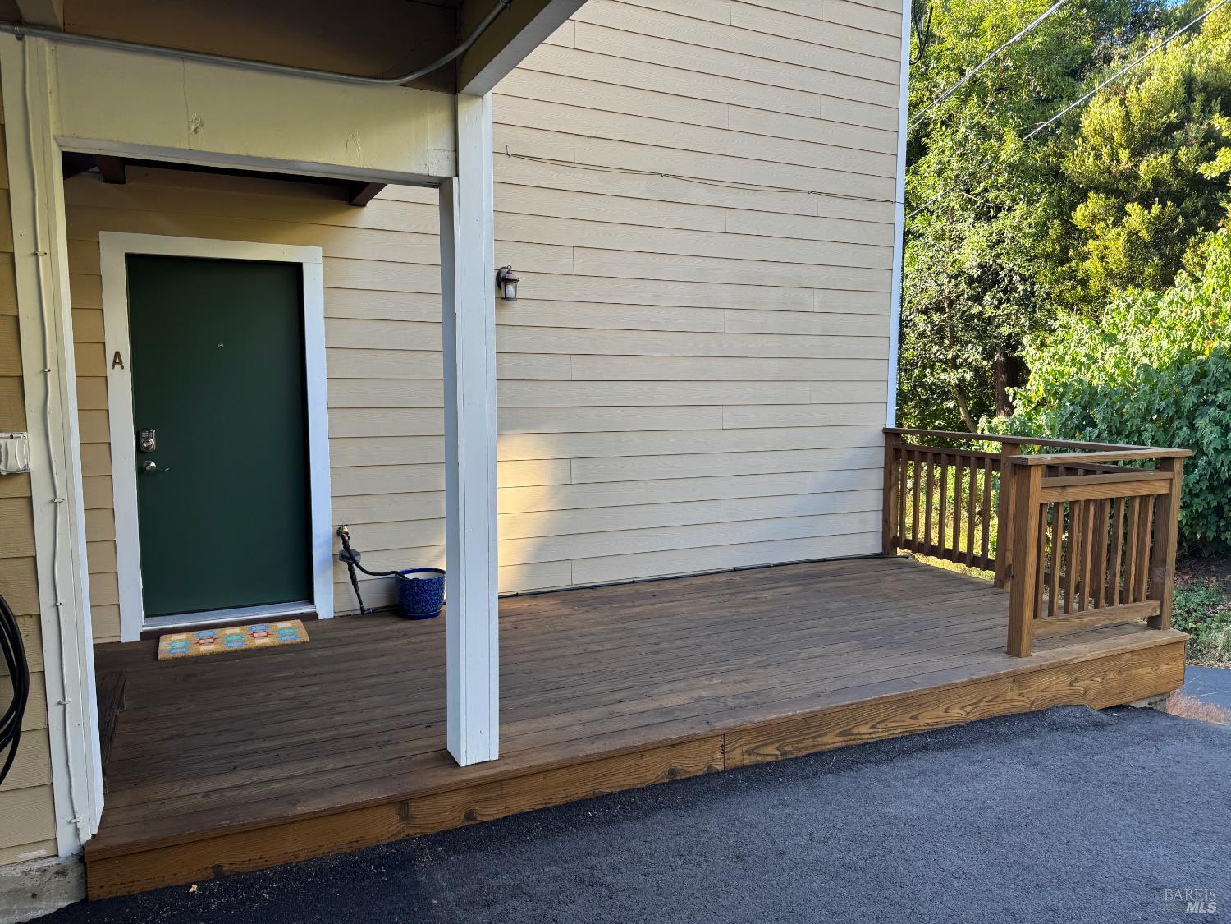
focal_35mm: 24
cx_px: 616
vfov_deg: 56.8
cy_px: 462
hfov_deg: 71.6
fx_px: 853
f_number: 1.78
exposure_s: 1/317
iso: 80
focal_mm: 6.76
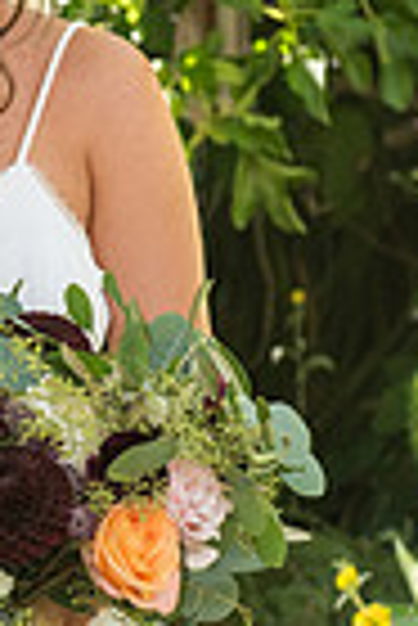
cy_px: 320
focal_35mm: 227
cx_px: -63
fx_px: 3943
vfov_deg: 9.1
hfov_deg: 6.0
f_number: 5
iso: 640
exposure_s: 1/500
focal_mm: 70
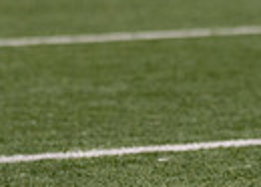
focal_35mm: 588
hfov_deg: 3.4
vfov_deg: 2.4
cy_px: -246
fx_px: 4361
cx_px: -208
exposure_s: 1/1000
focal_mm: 93
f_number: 2.8
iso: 500
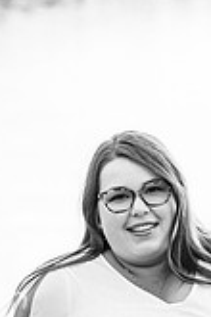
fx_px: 2040
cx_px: 198
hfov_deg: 5.9
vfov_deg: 8.8
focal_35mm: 232
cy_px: 330
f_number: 2.8
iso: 800
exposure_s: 1/320
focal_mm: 85
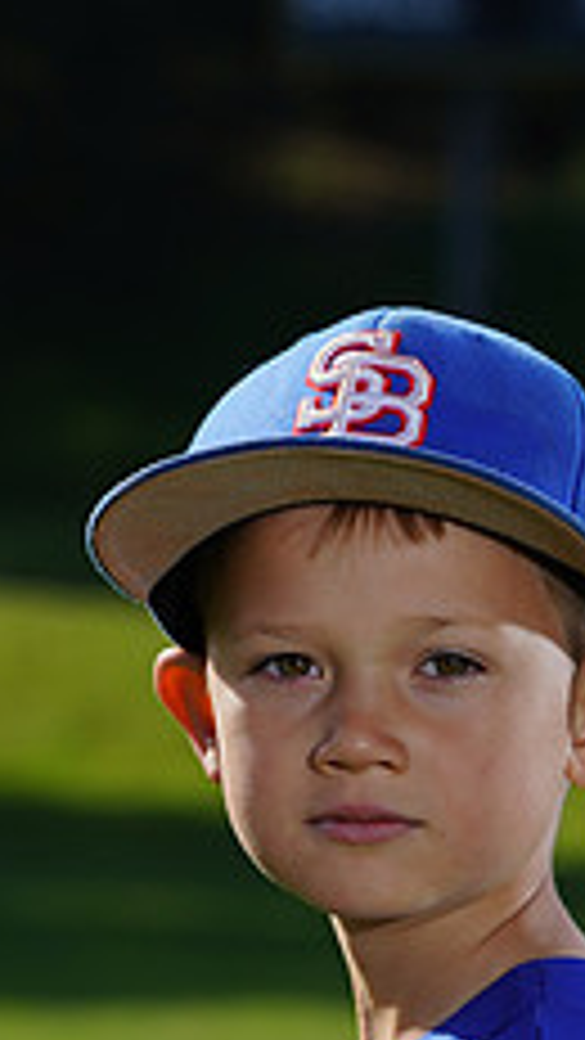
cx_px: 308
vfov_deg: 4.5
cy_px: 1216
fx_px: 13149
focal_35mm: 477
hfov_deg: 2.5
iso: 100
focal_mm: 181
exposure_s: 1/250
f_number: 10
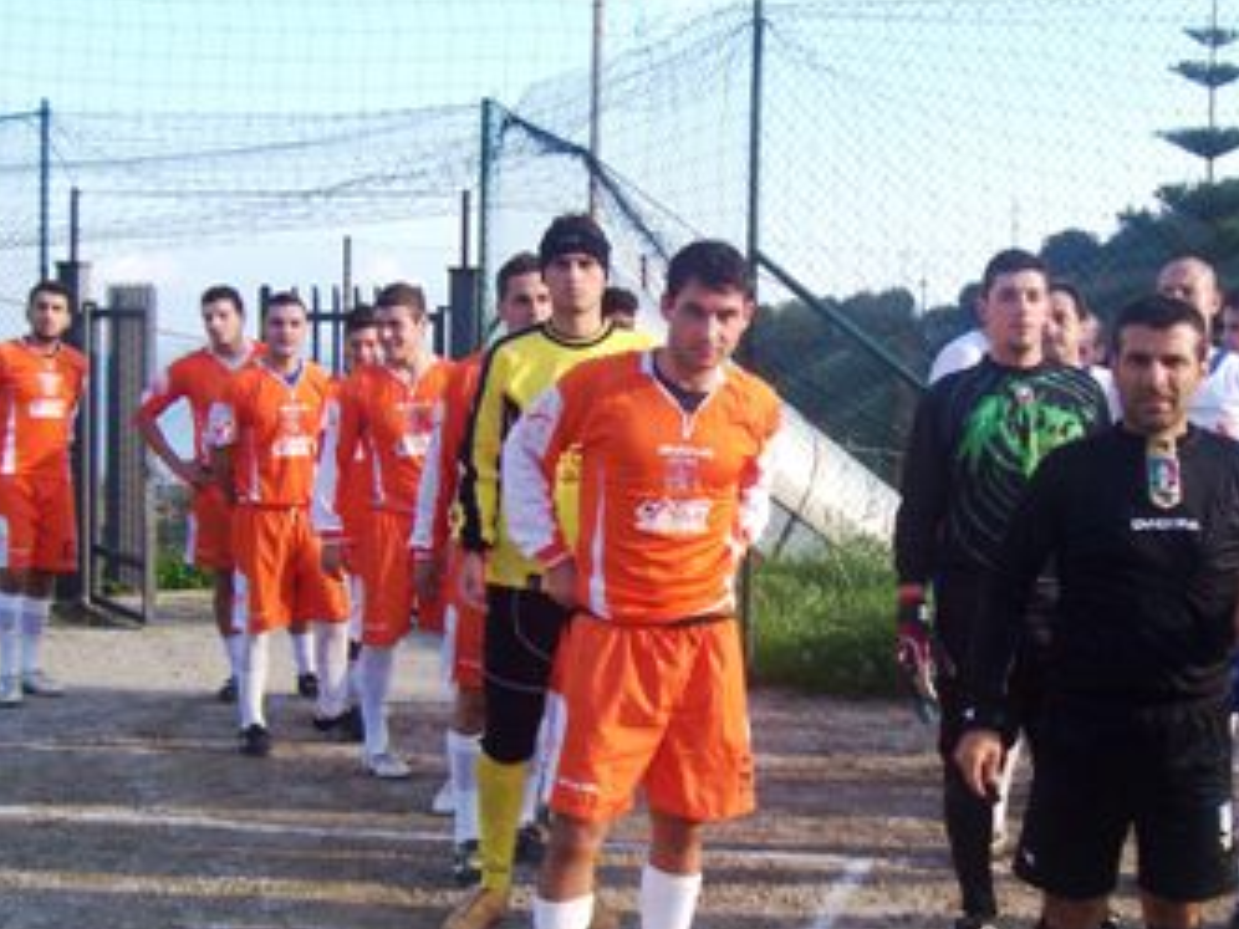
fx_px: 2112
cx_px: 888
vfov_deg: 24.8
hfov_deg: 32.2
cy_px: 545
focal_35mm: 59
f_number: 2.7
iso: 80
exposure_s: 1/448
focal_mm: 5.6
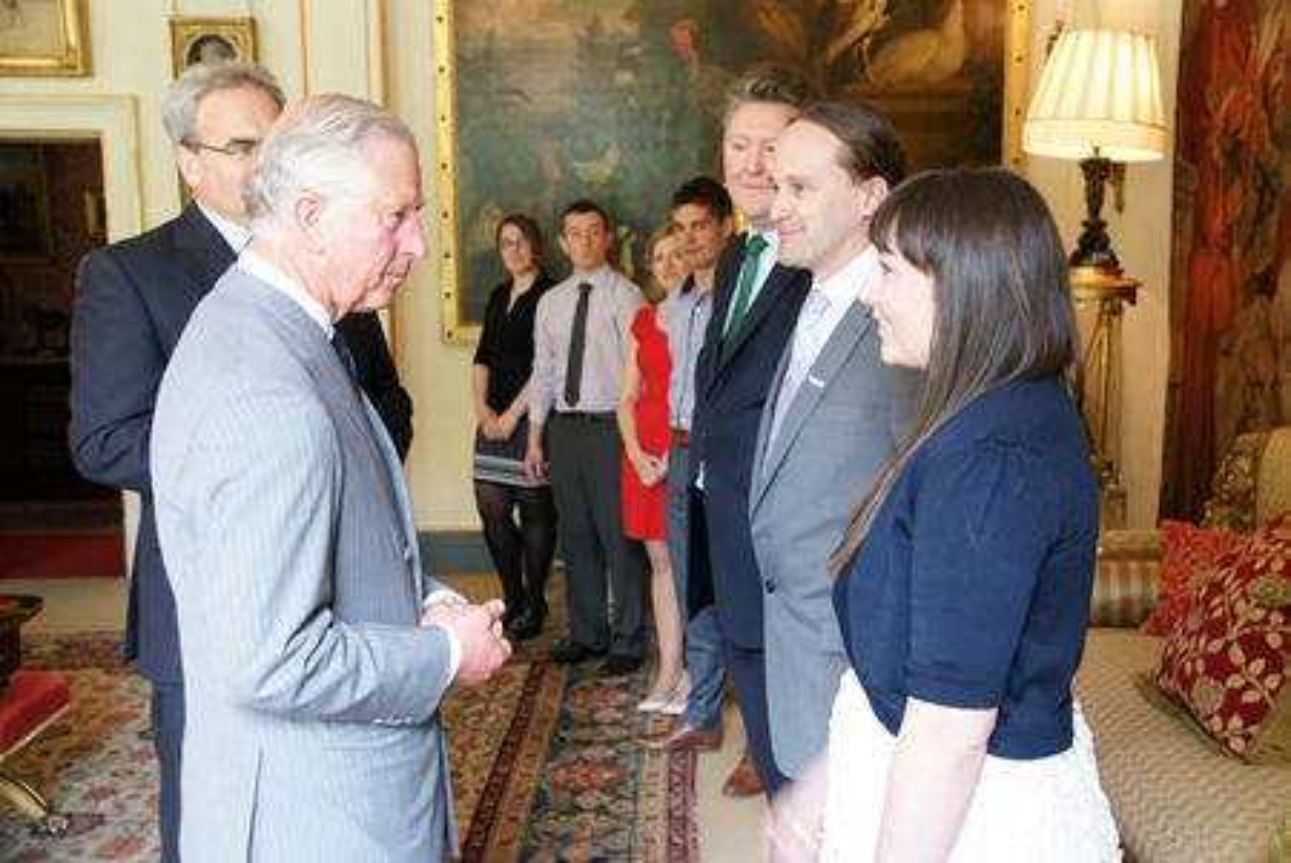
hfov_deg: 46.4
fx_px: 1508
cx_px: 646
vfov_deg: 32.0
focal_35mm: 42
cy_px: 432
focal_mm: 28
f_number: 4.5
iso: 800
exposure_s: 1/30
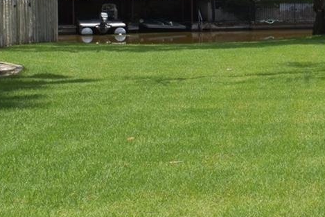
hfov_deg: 15.0
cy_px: 41
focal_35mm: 131
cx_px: 401
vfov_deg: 10.4
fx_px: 1183
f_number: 11
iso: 100
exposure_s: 1/200
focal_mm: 20
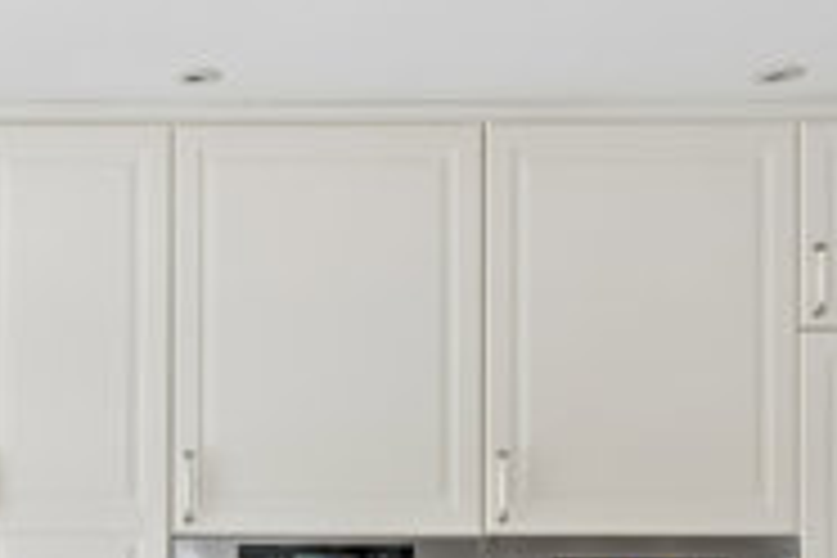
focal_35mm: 73
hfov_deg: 26.4
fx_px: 1697
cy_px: 637
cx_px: 27
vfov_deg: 17.9
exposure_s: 1/3.33
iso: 125
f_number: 8
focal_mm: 17
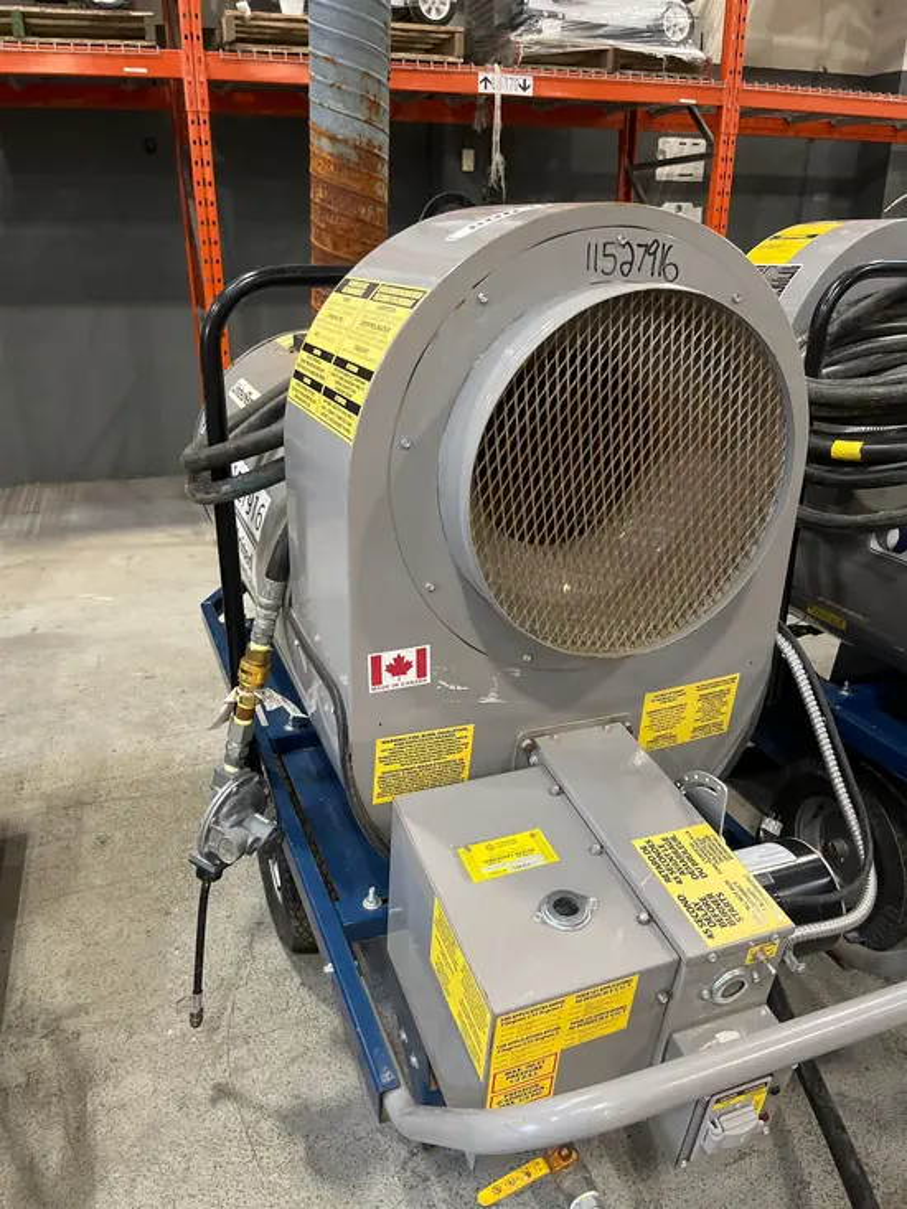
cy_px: 604
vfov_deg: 67.3
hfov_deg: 53.1
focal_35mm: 26
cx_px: 454
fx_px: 908
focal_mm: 5.1
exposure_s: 1/60
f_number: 1.6
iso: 320
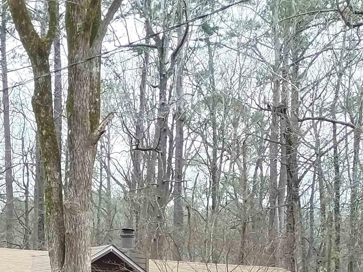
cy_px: 296
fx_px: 965
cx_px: -13
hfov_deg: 20.5
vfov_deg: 15.6
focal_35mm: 92
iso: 50
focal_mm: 4.7
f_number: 1.79
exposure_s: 1/60
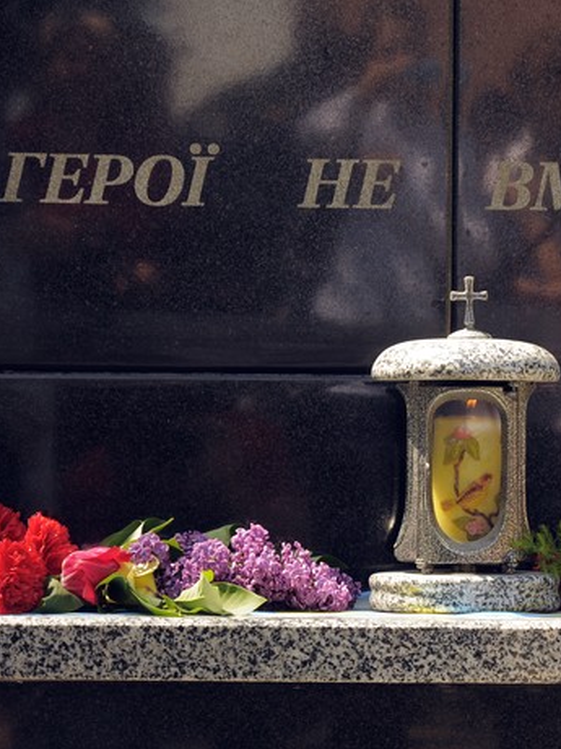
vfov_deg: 8.6
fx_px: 4971
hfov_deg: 6.5
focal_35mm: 230
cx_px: 459
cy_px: 374
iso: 200
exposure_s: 1/125
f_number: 5.6
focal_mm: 105
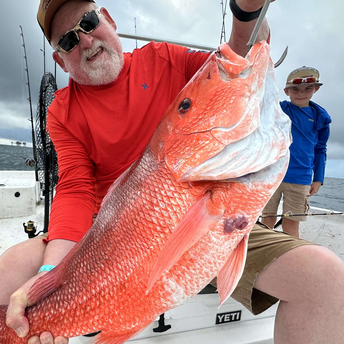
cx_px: 118
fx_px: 270
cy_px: 181
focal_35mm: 24
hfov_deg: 63.6
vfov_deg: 65.0
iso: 40
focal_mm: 2.22
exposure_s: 1/785
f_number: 2.2
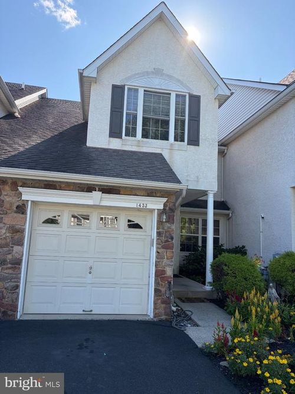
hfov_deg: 53.0
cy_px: 197
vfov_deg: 67.3
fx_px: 296
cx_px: 148
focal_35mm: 26
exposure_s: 1/1117
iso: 64
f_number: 1.6
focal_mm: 5.96
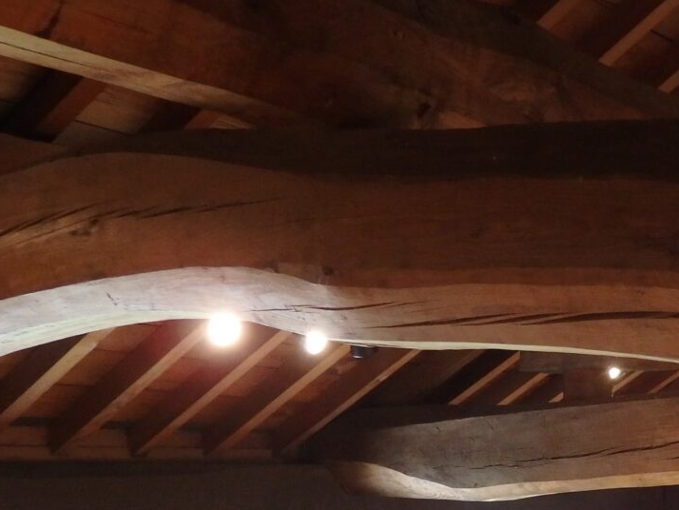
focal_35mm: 70
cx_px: 622
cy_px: 455
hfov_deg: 26.7
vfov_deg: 20.6
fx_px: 1374
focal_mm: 4.5
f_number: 3
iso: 320
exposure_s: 1/30
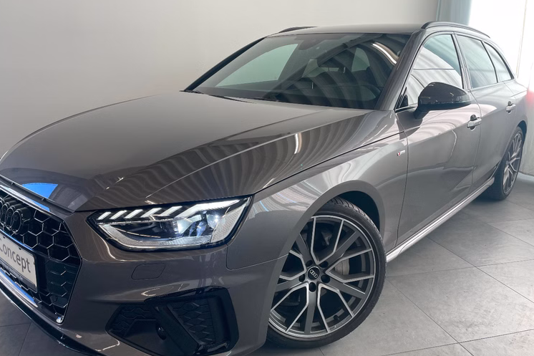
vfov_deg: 44.9
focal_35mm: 29
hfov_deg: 63.6
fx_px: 430
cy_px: 196
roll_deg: -0.6
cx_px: 253
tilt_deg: -18.2
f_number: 1.6
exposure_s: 1/100
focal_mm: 4.2
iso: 40
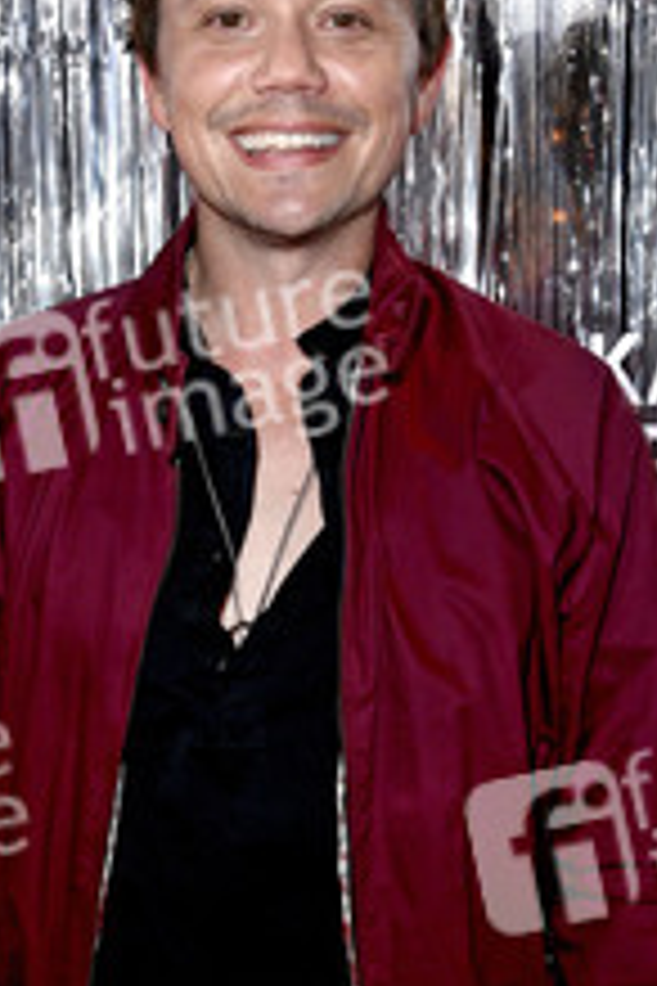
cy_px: 603
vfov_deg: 27.6
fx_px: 1998
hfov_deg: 18.7
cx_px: 288
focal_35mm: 73
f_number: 5.6
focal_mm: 40
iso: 1600
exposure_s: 1/250
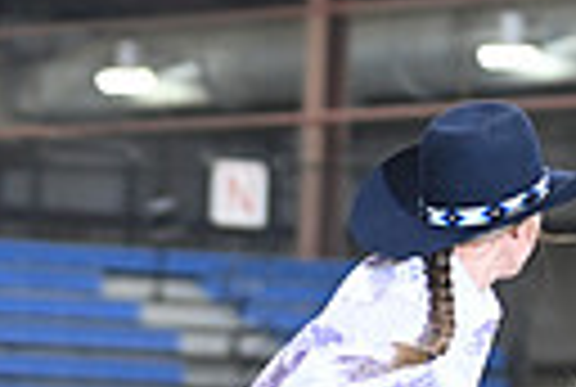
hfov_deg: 4.8
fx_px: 6880
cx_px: -86
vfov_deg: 3.2
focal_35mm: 429
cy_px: 799
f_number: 2.8
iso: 2500
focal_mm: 95
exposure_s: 1/250
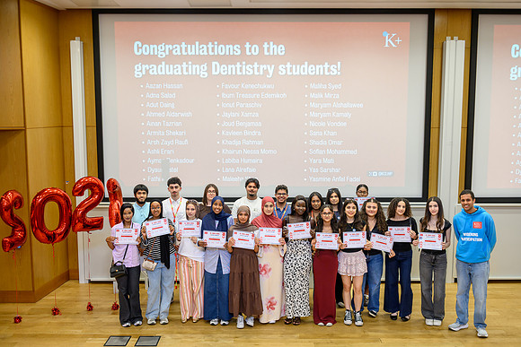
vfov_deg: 37.2
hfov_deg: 53.5
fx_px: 517
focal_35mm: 36
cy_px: 174
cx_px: 260
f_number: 2.8
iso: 2000
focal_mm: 35
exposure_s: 1/200
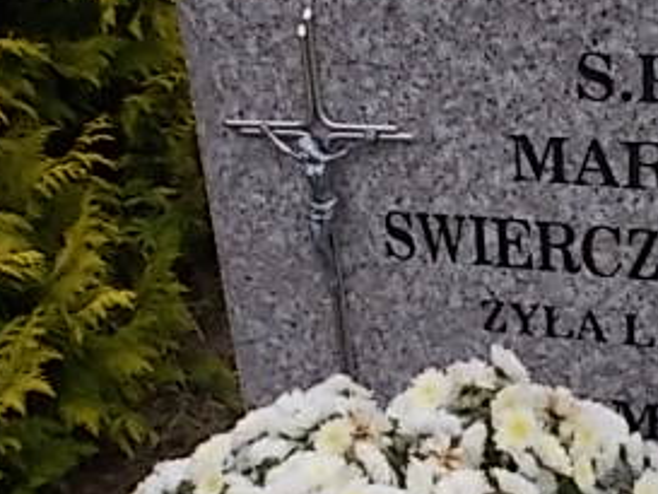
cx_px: 504
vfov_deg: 24.0
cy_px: 292
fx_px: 1160
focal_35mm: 61
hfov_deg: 31.0
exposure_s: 1/125
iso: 80
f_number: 3.2
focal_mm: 4.6
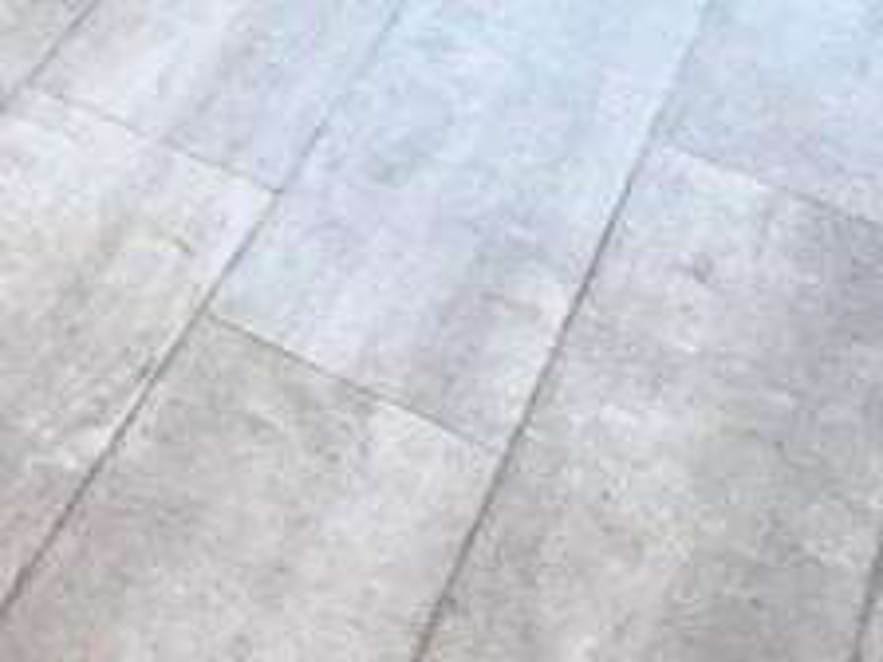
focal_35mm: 100
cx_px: -1955
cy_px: -1545
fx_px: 2551
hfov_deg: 10.6
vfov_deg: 9.7
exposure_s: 1/60
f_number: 2.2
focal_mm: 2.22
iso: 500
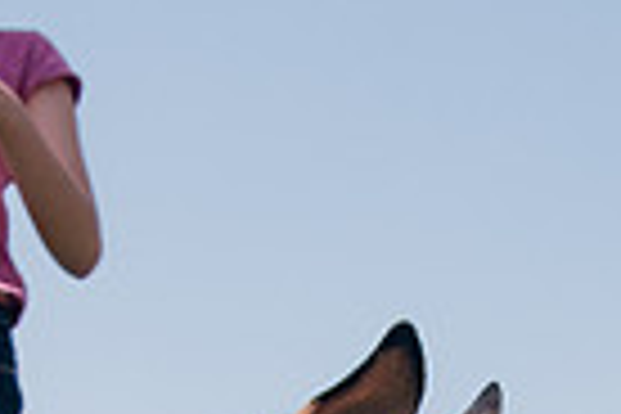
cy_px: 736
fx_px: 1847
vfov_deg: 11.8
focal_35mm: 107
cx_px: 356
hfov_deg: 19.1
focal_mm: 17
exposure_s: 1/640
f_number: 5.6
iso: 200
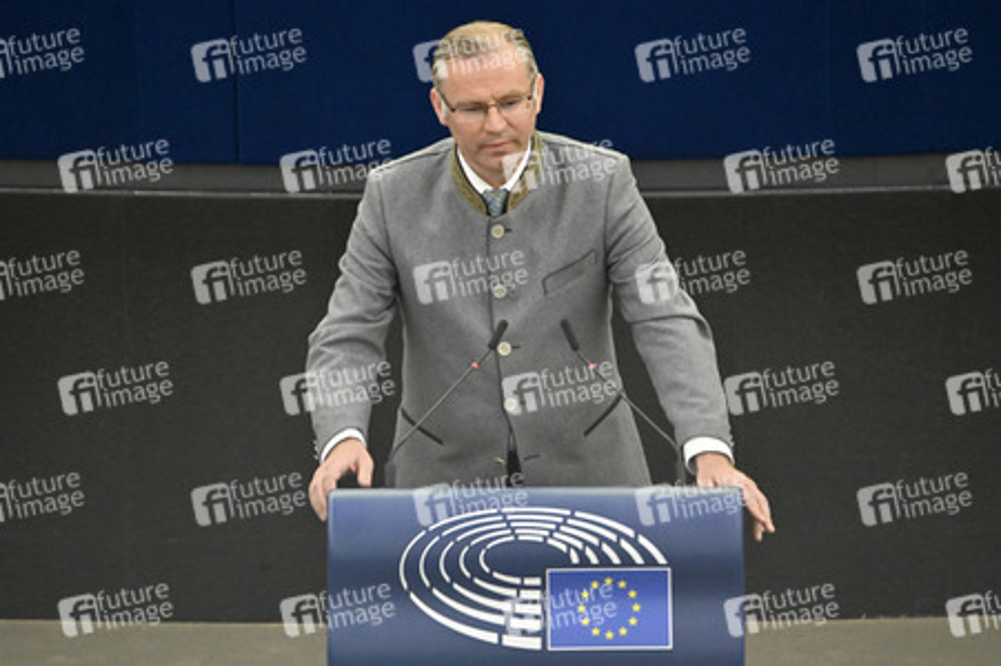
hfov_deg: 3.4
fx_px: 16671
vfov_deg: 2.3
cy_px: 333
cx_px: 500
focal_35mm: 600
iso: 6400
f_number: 6.3
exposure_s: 1/400
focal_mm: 600
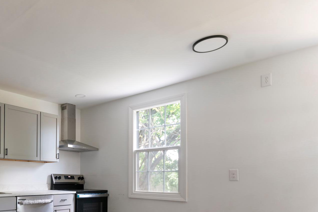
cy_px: 153
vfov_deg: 43.9
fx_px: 256
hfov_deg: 58.8
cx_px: 64
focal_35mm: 29
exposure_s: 1/20
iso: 400
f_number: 4.5
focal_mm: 18
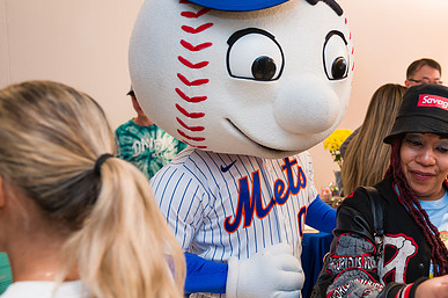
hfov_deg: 52.0
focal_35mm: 36
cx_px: 304
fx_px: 447
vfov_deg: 36.8
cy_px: 157
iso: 400
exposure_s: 1/200
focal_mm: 24
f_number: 4
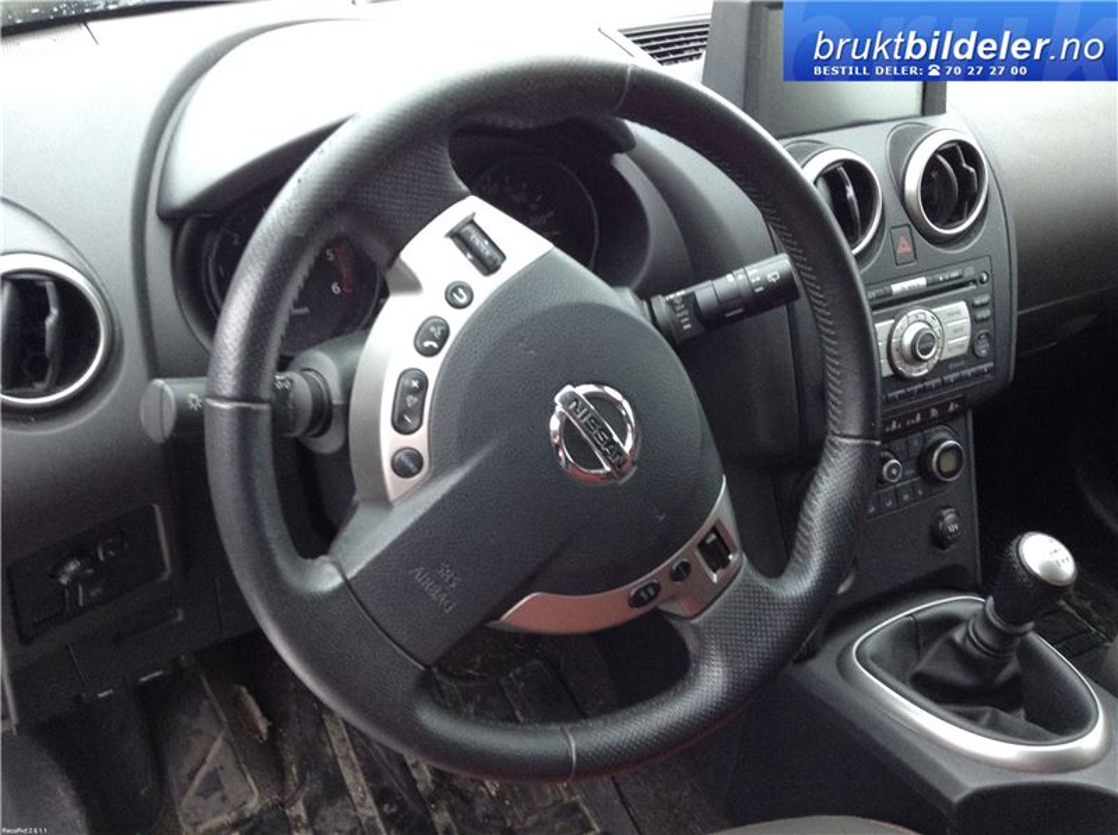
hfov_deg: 55.4
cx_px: 559
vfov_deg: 42.8
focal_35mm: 33
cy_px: 418
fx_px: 1064
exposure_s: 1/24
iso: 125
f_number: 2.4
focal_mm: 3.3
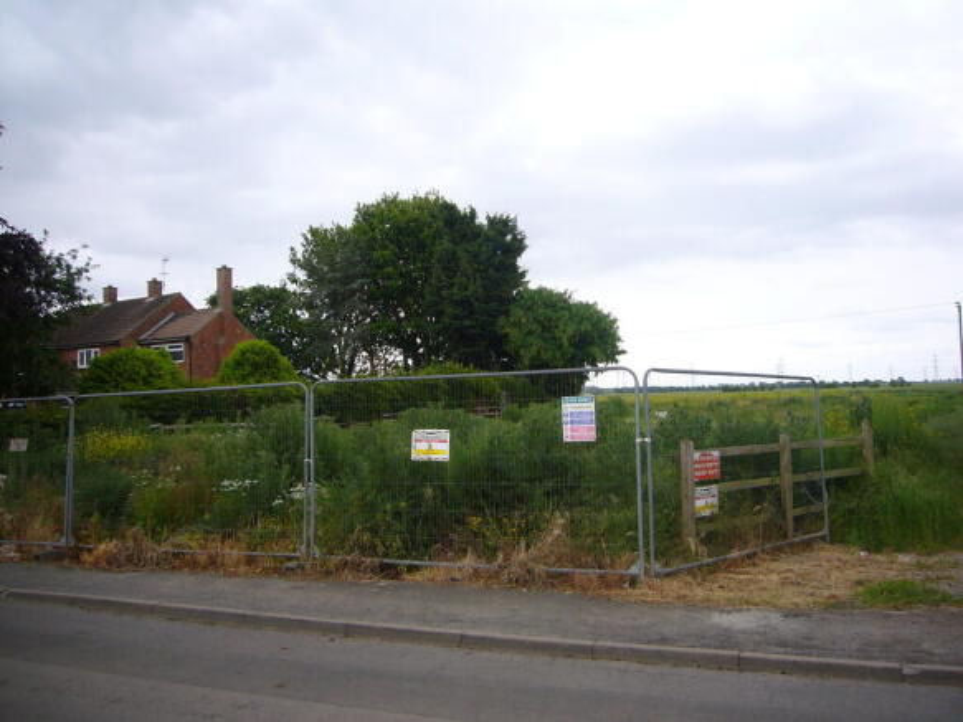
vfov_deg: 49.7
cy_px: 361
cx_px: 482
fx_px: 779
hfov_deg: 63.5
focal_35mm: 28
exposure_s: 1/320
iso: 80
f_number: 2.8
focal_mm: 4.6
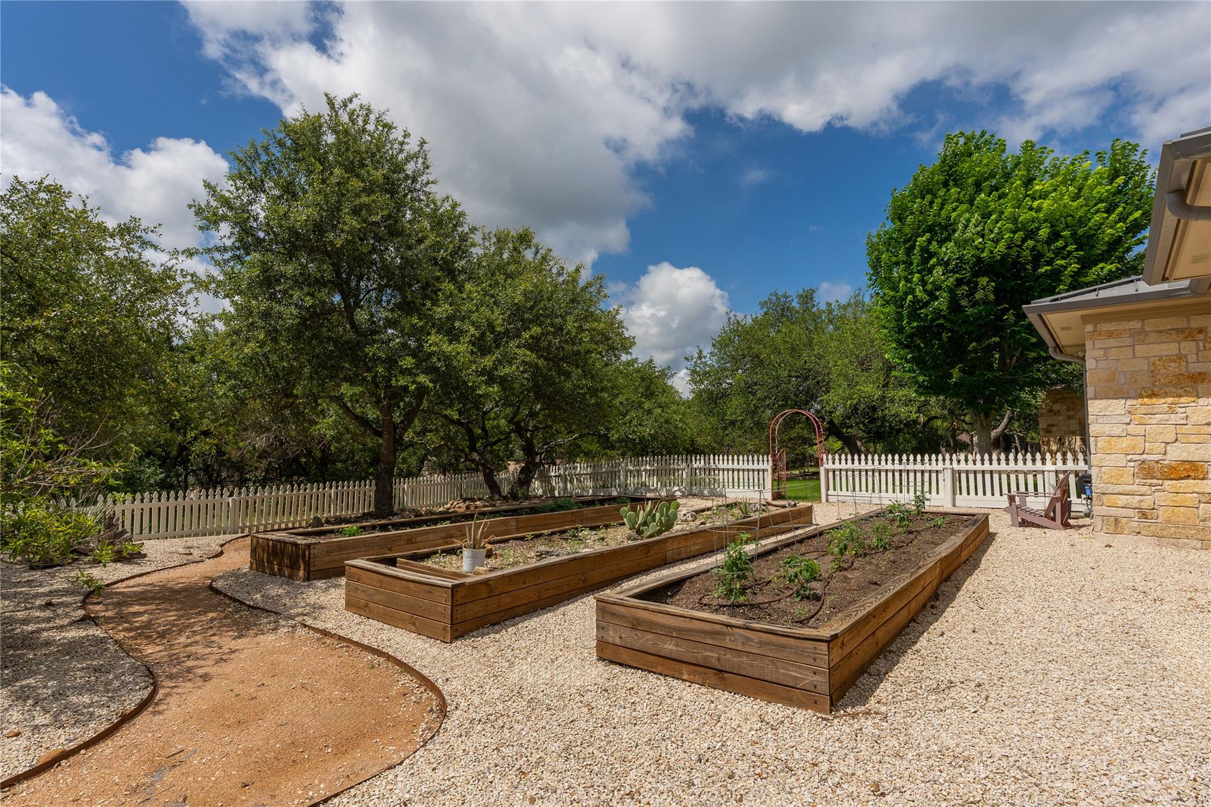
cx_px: 606
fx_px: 609
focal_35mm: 18
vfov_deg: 67.1
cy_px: 404
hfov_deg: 89.7
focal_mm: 18.1
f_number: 9
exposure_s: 1/4000
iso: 400
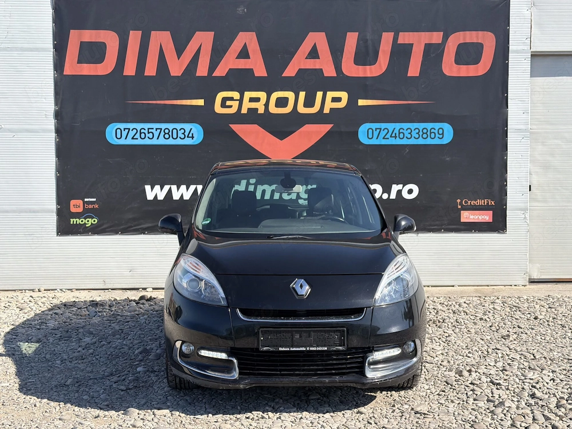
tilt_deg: -2.4
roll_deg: +0.2
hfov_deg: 39.7
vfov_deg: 30.3
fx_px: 793
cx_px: 286
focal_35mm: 48
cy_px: 214
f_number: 1.78
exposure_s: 1/3534
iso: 80
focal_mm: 6.76
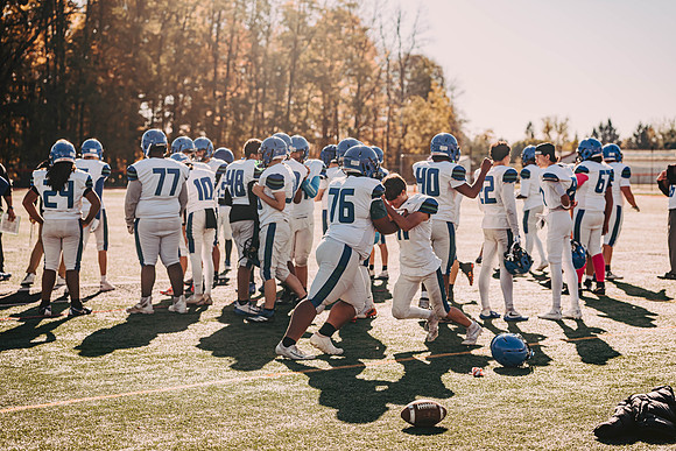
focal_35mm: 80
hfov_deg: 25.4
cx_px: 338
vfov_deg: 17.1
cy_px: 226
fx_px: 1503
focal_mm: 80
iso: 250
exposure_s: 1/2000
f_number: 3.2
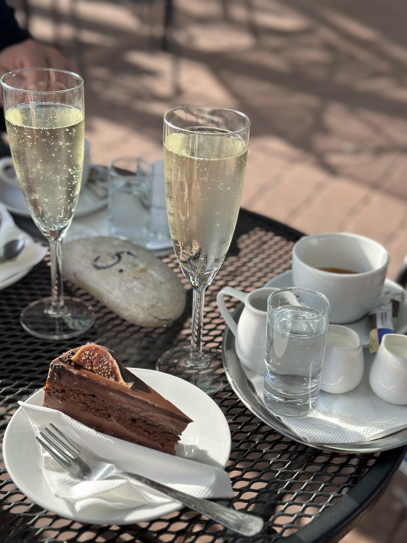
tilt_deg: -31.3
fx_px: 768
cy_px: 276
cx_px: 207
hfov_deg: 29.7
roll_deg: -3.5
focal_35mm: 49
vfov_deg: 38.9
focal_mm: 6.86
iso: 80
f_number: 1.78
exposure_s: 1/1880
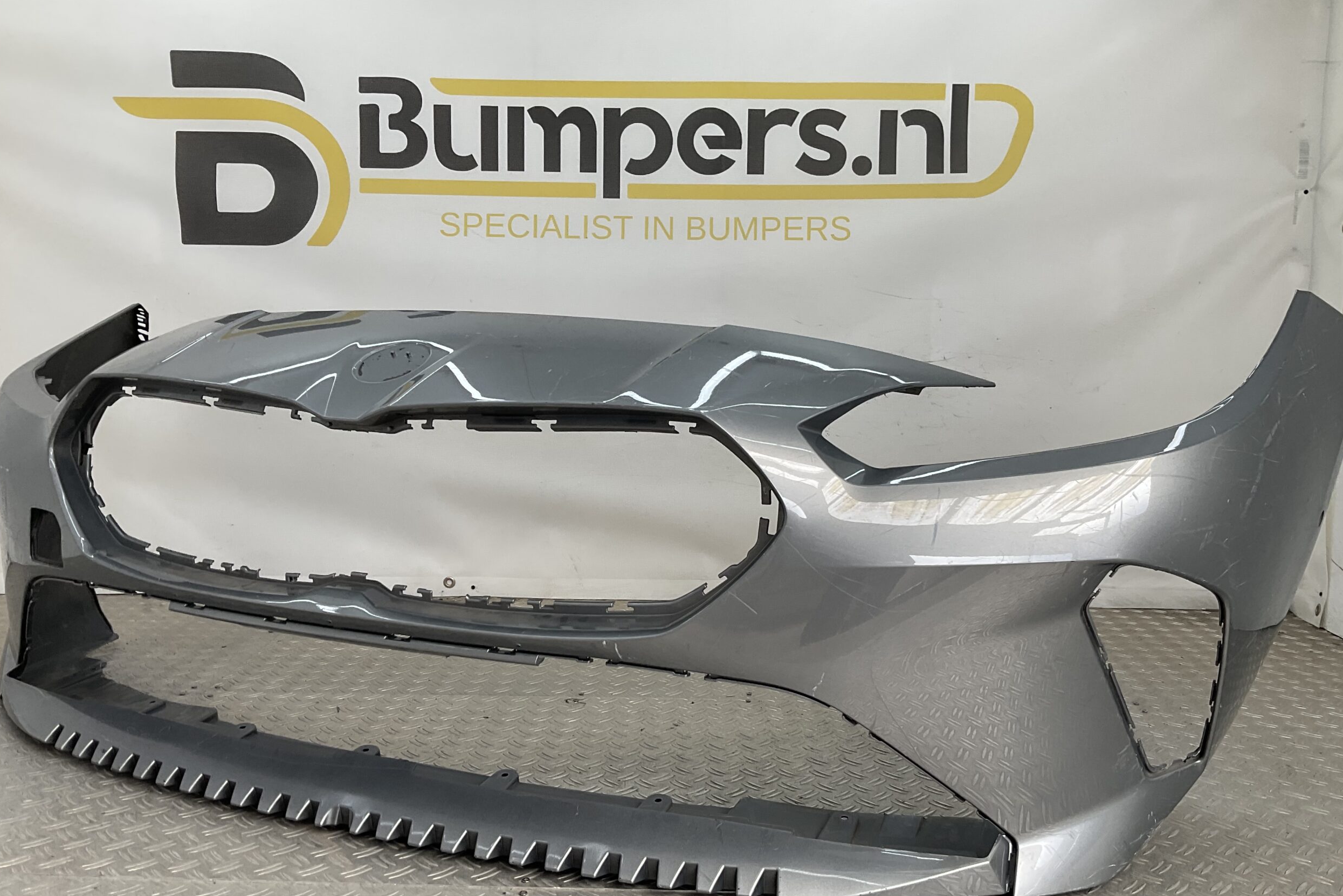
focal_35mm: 31
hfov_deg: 60.3
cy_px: 506
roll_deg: -2.4
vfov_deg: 42.2
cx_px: 683
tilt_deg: -10.5
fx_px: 1156
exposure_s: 1/181
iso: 16
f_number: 1.8
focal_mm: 3
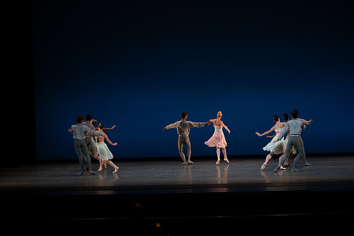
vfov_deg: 15.7
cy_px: 118
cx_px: 177
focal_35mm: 87
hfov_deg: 23.4
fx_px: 856
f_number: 8
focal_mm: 87
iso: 3200
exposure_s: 1/500
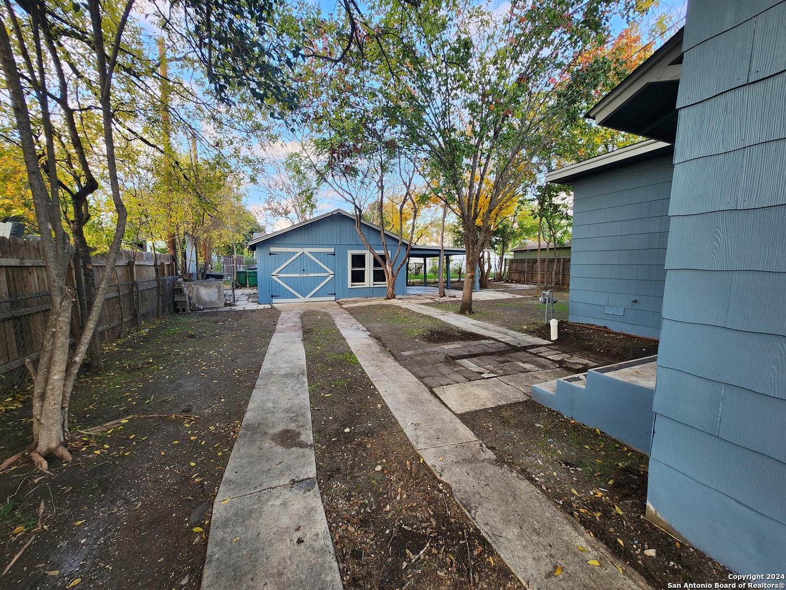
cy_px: 295
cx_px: 393
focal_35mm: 13
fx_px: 295
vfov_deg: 89.9
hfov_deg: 106.2
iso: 32
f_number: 2.2
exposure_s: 1/60
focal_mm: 1.74
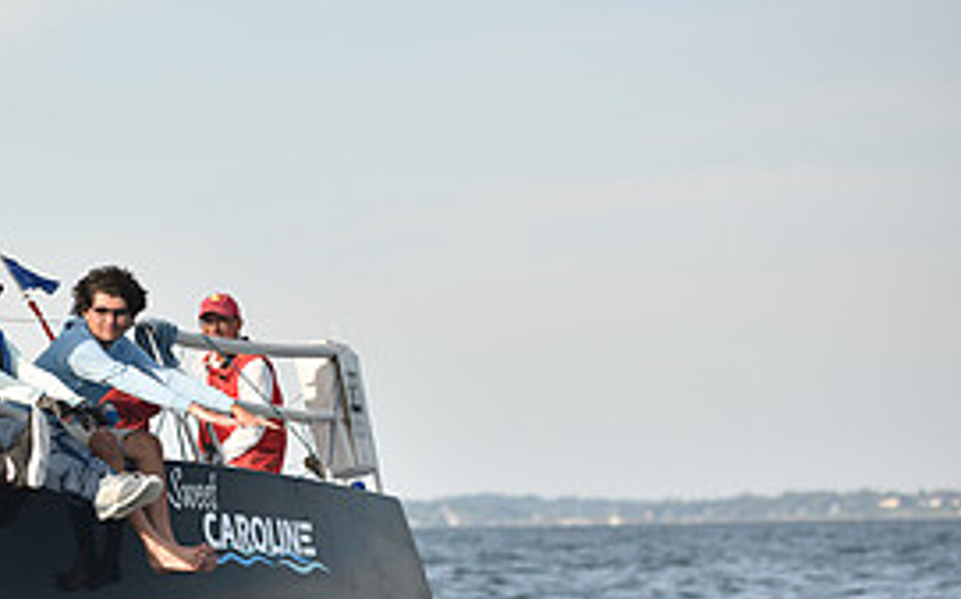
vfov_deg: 5.5
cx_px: -32
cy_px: 516
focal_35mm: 240
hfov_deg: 8.7
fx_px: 6282
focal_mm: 110
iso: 250
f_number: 3.2
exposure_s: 1/800
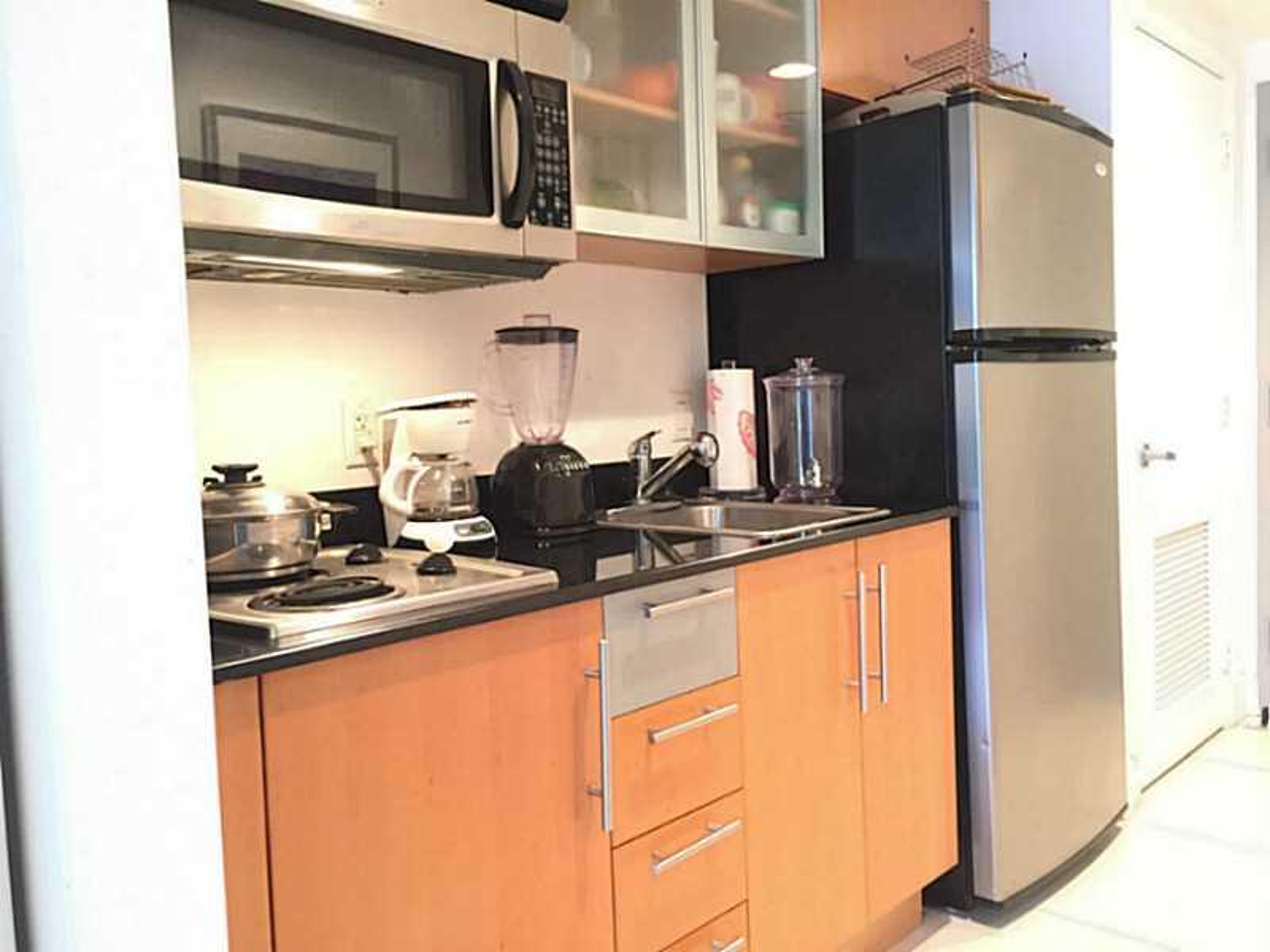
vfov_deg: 48.2
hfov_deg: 61.7
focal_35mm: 29
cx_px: 635
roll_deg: +1.4
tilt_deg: -4.2
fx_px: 1064
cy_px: 476
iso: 125
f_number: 2.2
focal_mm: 4.15
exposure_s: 1/10
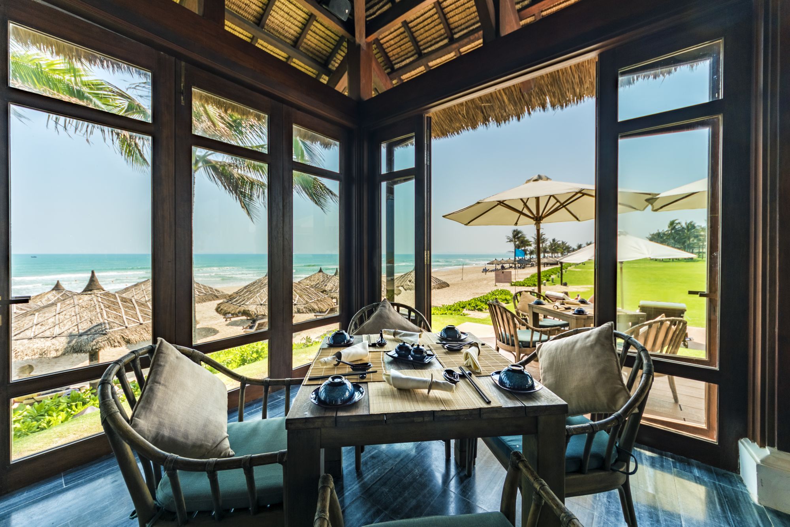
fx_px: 263
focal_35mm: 12
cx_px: 395
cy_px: 264
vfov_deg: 90.0
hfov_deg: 112.6
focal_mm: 8
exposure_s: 1/2500
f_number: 4.5
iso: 100
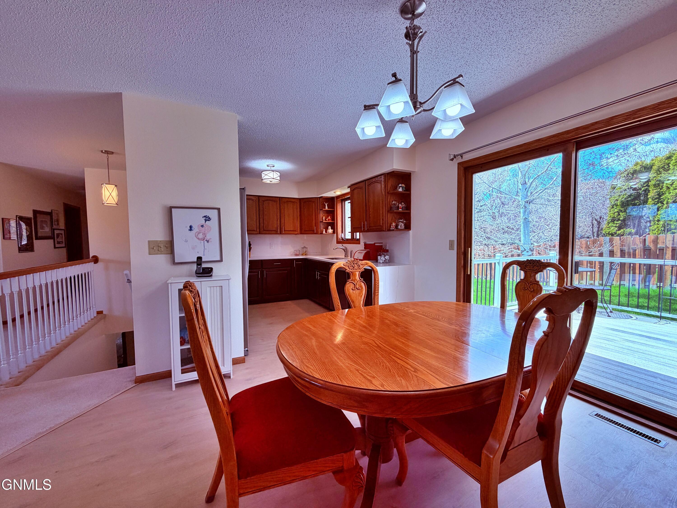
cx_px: 338
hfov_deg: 102.1
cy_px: 254
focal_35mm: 14
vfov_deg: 85.7
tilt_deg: -3.1
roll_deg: +0.5
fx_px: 274
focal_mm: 2.22
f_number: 2.2
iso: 80
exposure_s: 1/120
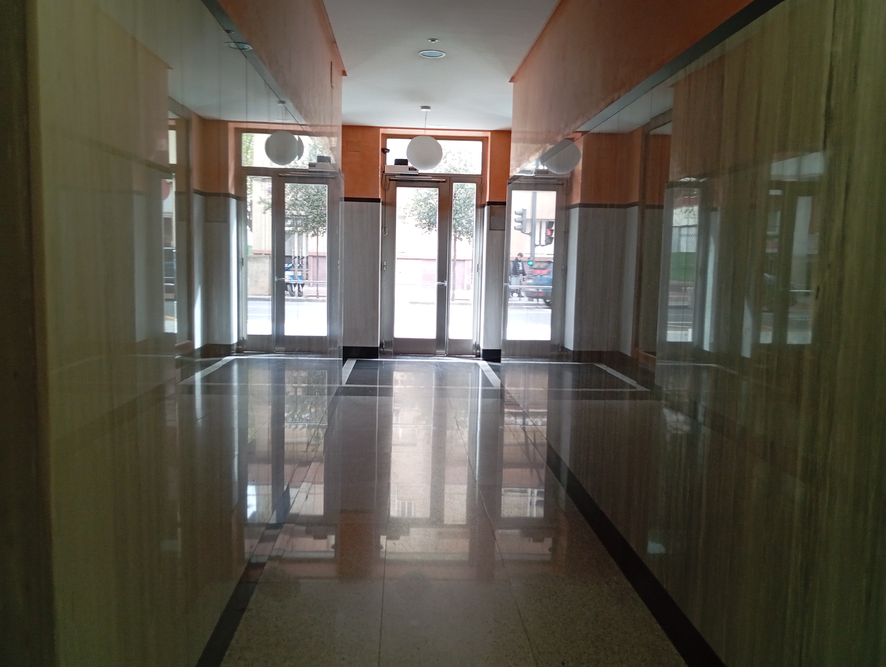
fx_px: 718
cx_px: 443
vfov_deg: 49.9
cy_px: 334
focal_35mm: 28
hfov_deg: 63.4
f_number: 1.8
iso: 113
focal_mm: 4.25
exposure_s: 1/50
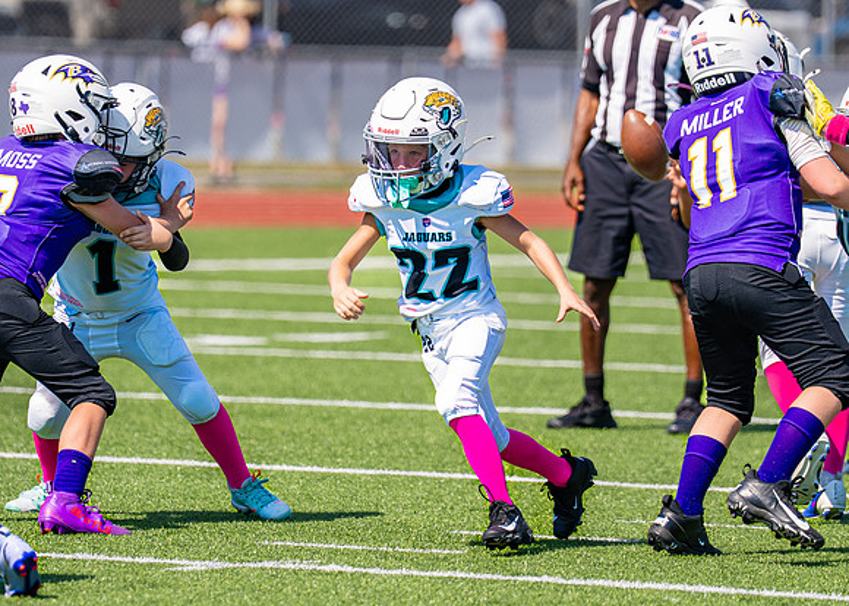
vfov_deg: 3.8
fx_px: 9093
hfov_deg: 5.3
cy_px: 321
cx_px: 450
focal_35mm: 377
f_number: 2.8
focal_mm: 176
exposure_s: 1/2000
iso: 100
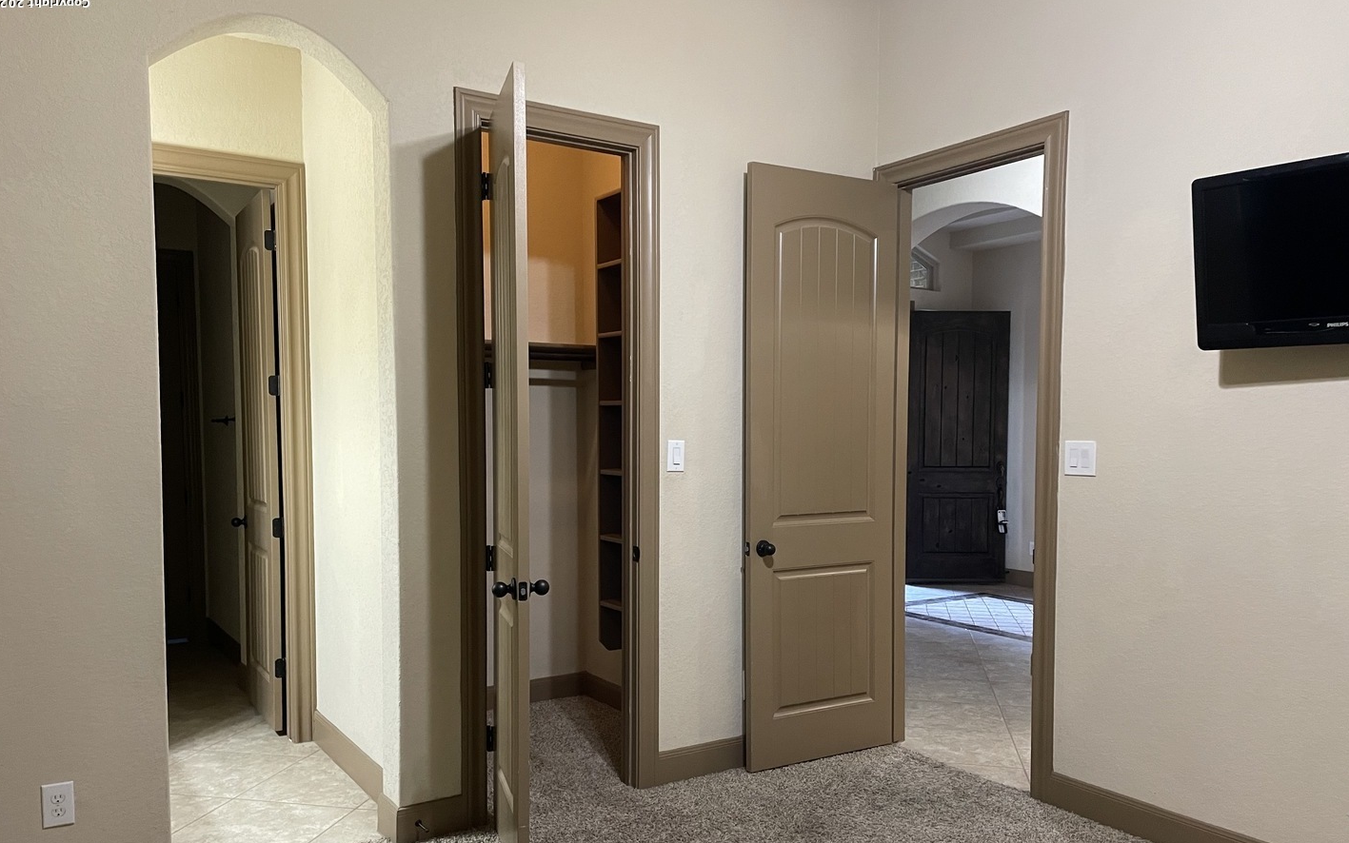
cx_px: 673
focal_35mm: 28
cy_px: 495
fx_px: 1030
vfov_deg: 44.4
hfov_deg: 66.5
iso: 320
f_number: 1.6
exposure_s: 1/60
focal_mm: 4.2
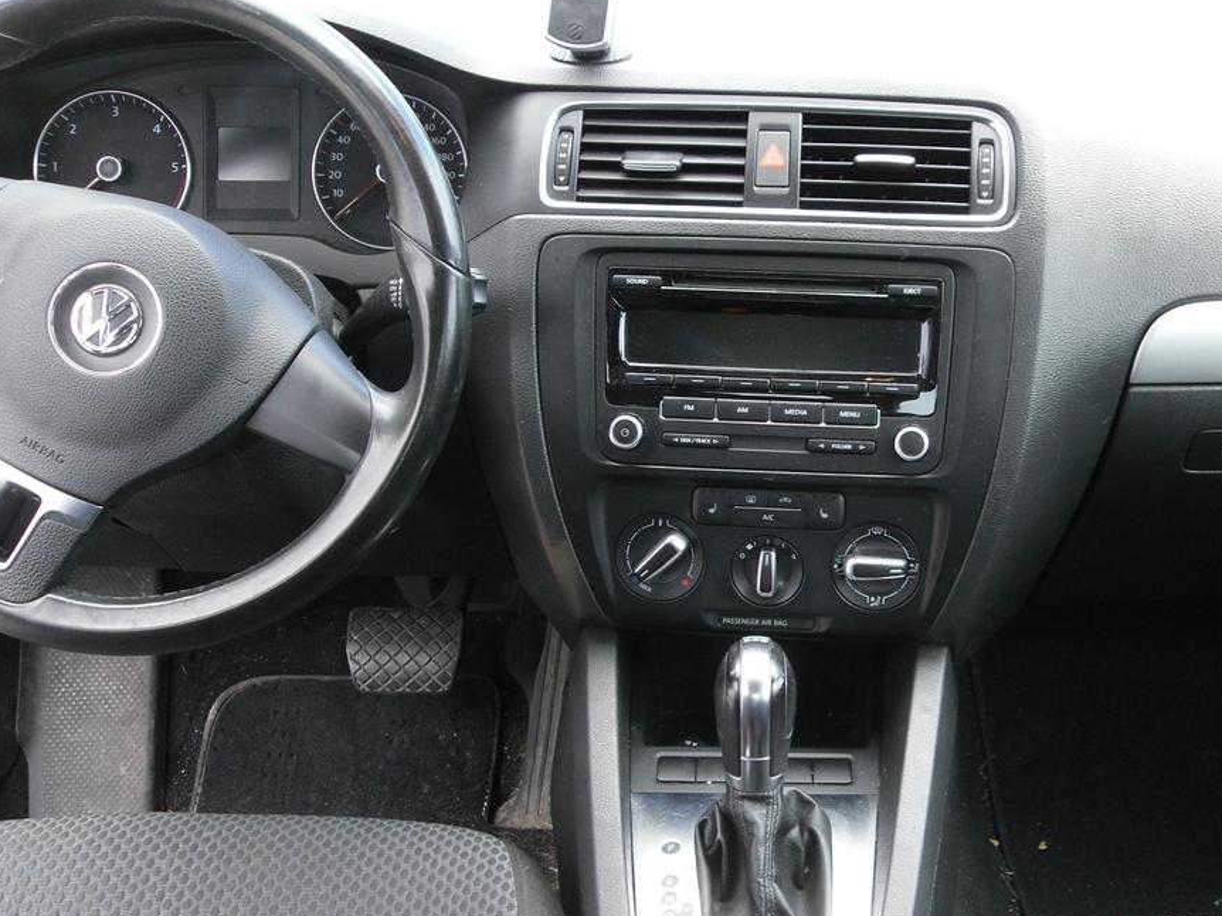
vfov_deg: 28.0
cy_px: 458
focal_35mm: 52
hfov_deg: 36.6
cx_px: 767
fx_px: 1835
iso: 100
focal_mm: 6.3
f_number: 3.5
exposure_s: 1/45
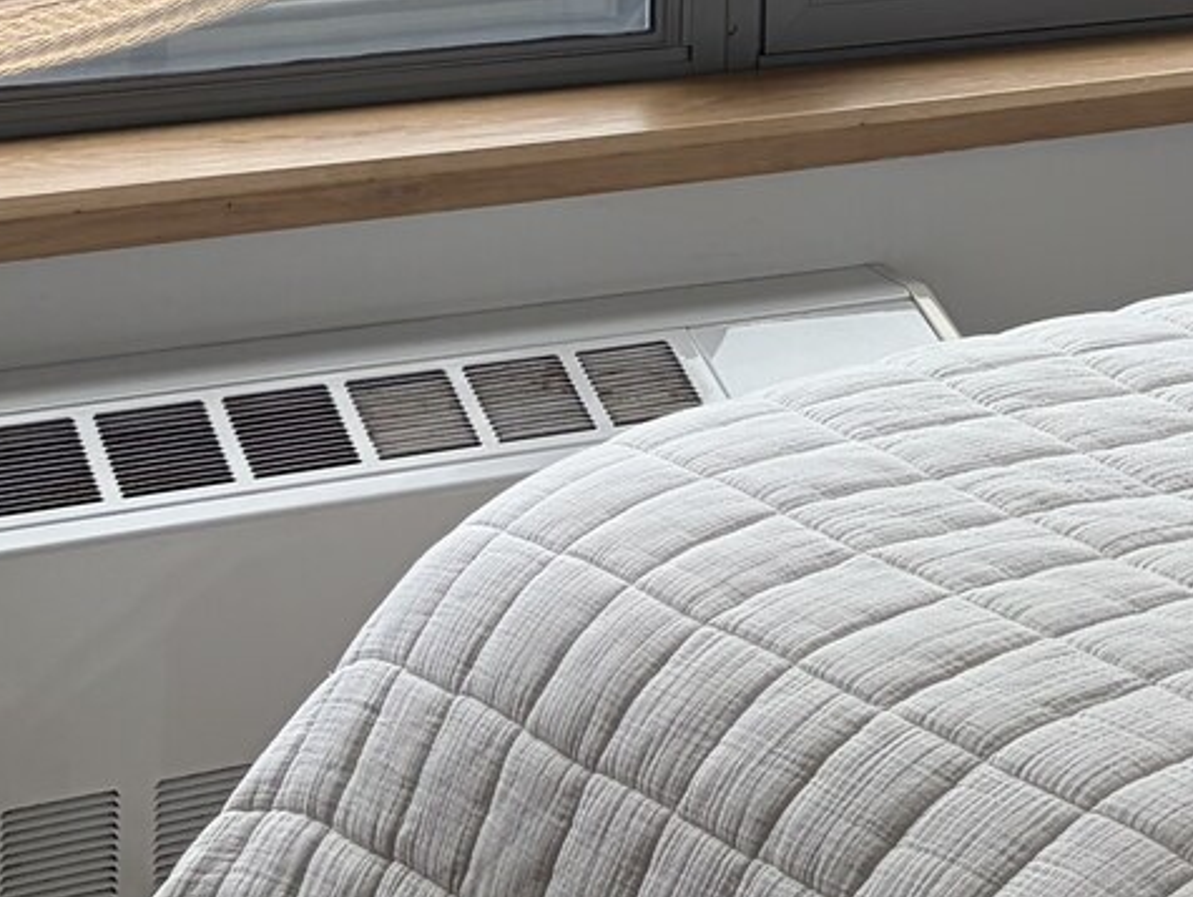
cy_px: -367
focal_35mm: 105
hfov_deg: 17.0
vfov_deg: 13.4
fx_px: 3621
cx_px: 1768
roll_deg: -0.6
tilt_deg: -3.6
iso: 64
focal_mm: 5.96
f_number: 1.6
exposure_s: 1/756
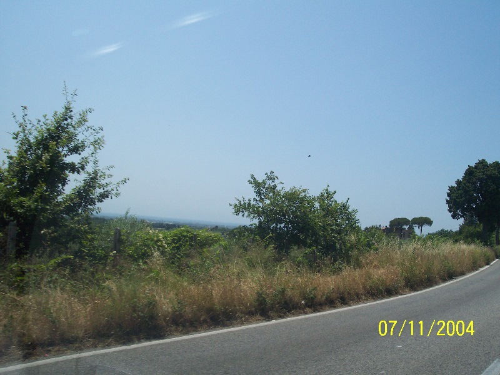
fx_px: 549
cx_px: 250
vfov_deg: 37.7
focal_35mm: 38
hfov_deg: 49.0
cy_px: 188
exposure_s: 1/700
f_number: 4.8
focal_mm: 8
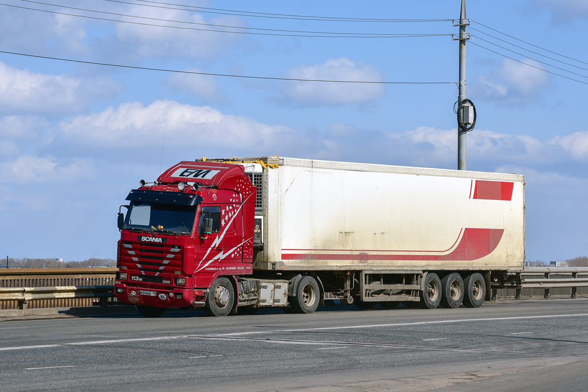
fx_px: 1797
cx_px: 294
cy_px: 196
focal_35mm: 110
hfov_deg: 18.6
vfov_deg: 12.5
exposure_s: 1/1600
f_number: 7.1
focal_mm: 110
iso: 200
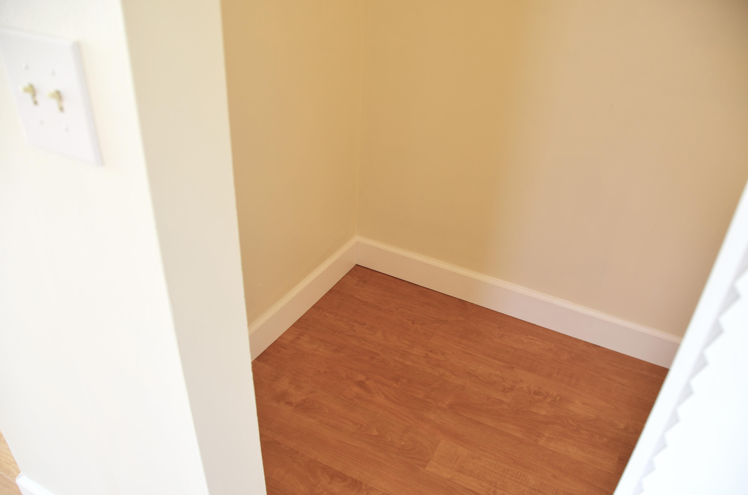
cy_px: 248
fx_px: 560
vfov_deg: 47.7
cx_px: 374
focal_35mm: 27
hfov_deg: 67.5
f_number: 4.5
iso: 100
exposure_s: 1/20
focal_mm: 18
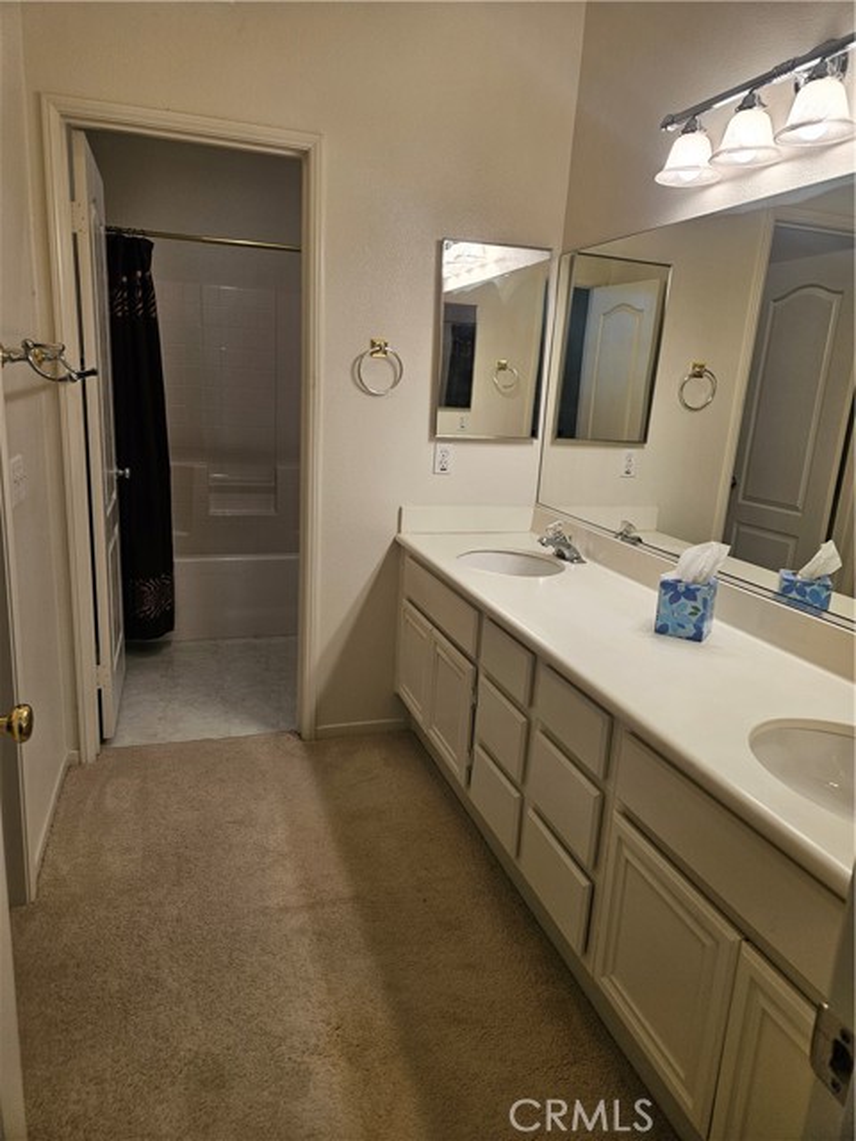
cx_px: 428
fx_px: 758
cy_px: 570
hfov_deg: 58.9
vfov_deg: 73.9
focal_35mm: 23
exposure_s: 1/120
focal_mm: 5.4
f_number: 1.8
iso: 64
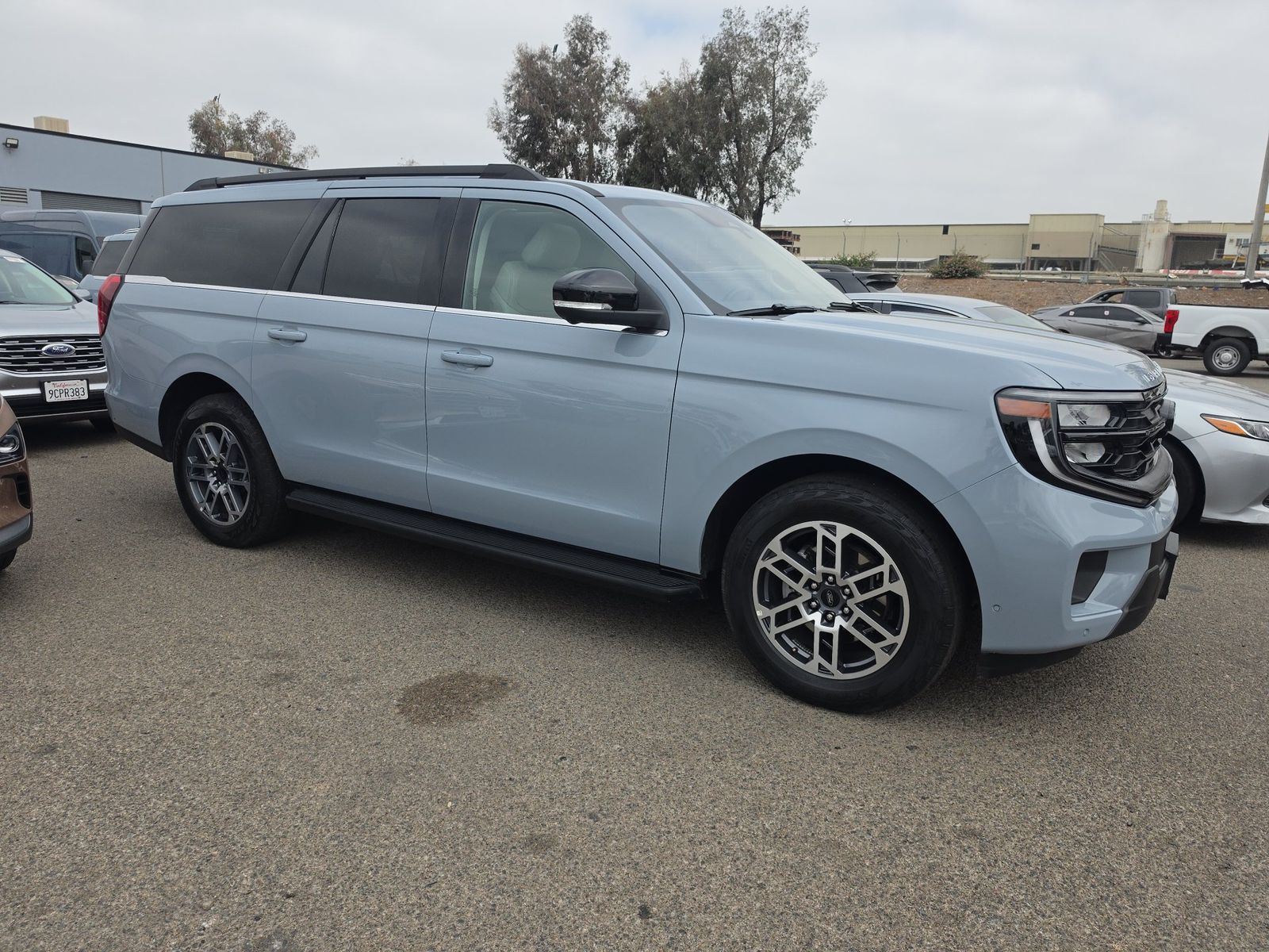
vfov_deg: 58.9
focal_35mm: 23
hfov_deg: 73.9
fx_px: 843
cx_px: 634
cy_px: 476
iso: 64
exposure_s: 1/5015
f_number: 1.4
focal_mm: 6.5
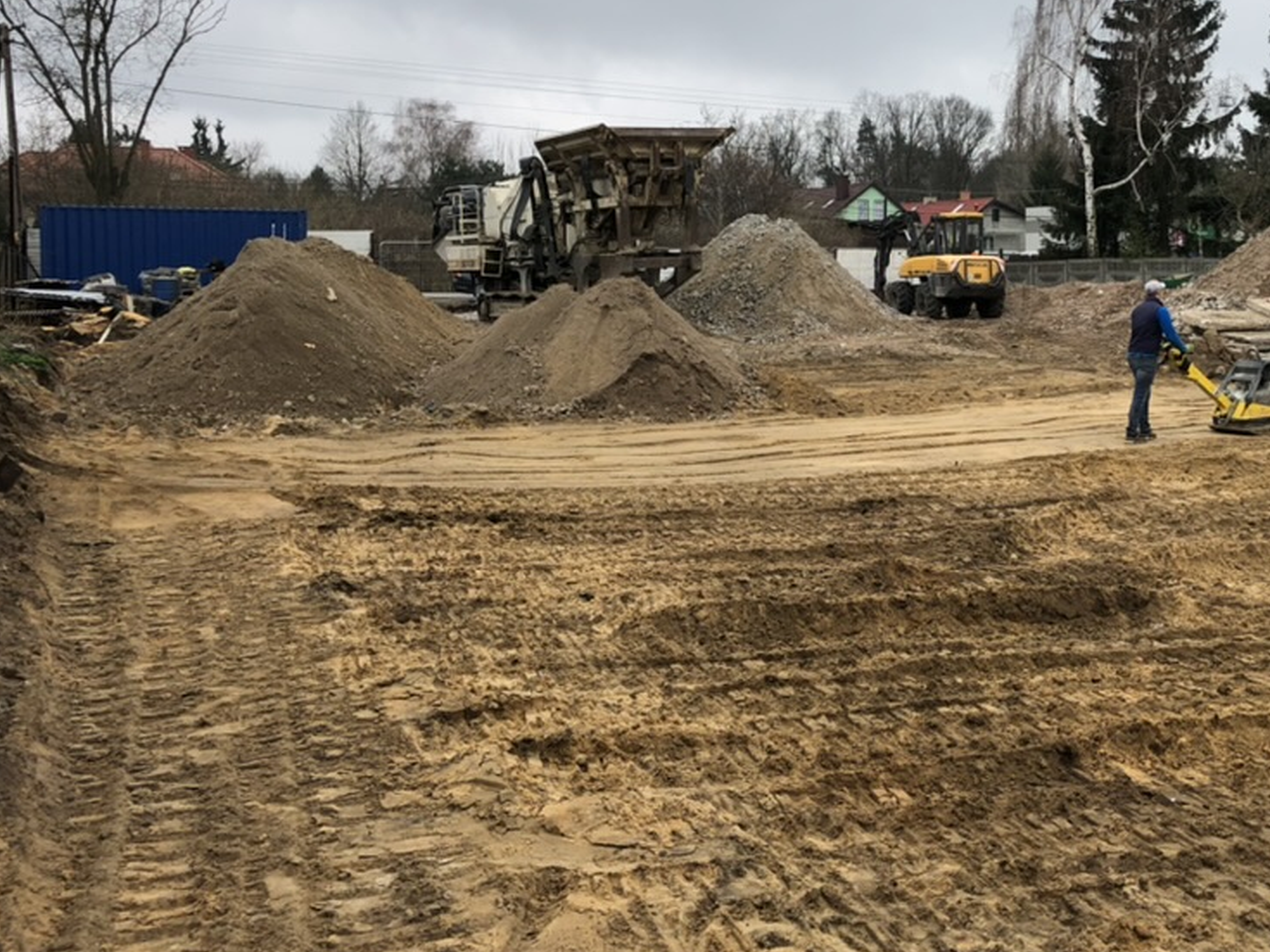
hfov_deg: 46.9
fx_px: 1431
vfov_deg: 36.5
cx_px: 876
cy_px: 335
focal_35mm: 39
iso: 20
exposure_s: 1/421
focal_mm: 4
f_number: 1.8
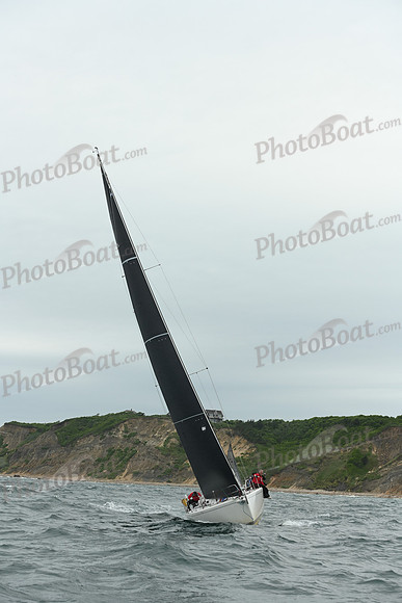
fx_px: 1172
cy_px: 302
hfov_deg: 19.5
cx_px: 201
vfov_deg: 28.8
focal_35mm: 70
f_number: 5.6
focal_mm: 70
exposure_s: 1/800
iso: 400
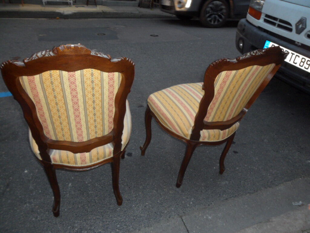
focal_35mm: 27
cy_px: 116
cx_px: 155
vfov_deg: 51.4
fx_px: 242
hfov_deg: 65.3
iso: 200
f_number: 3.5
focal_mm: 4.9
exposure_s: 1/45
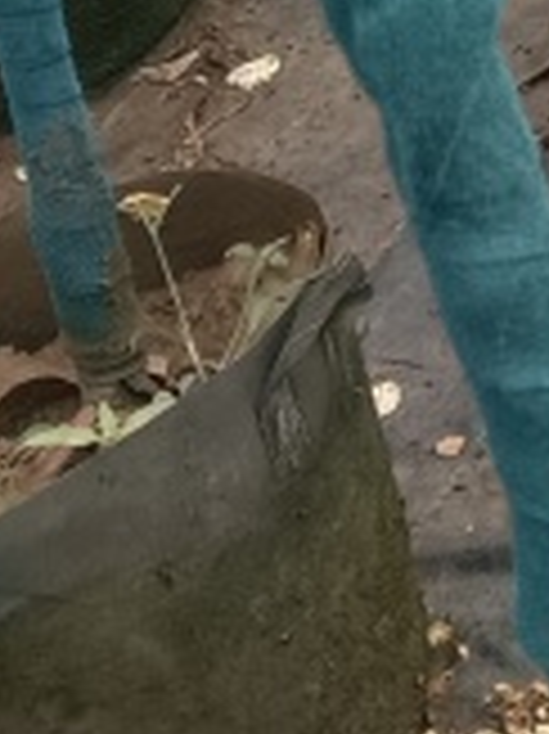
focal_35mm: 170
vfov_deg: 10.3
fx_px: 3600
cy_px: -952
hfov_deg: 8.3
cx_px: 1138
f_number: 1.8
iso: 124
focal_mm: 4.05
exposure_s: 1/100
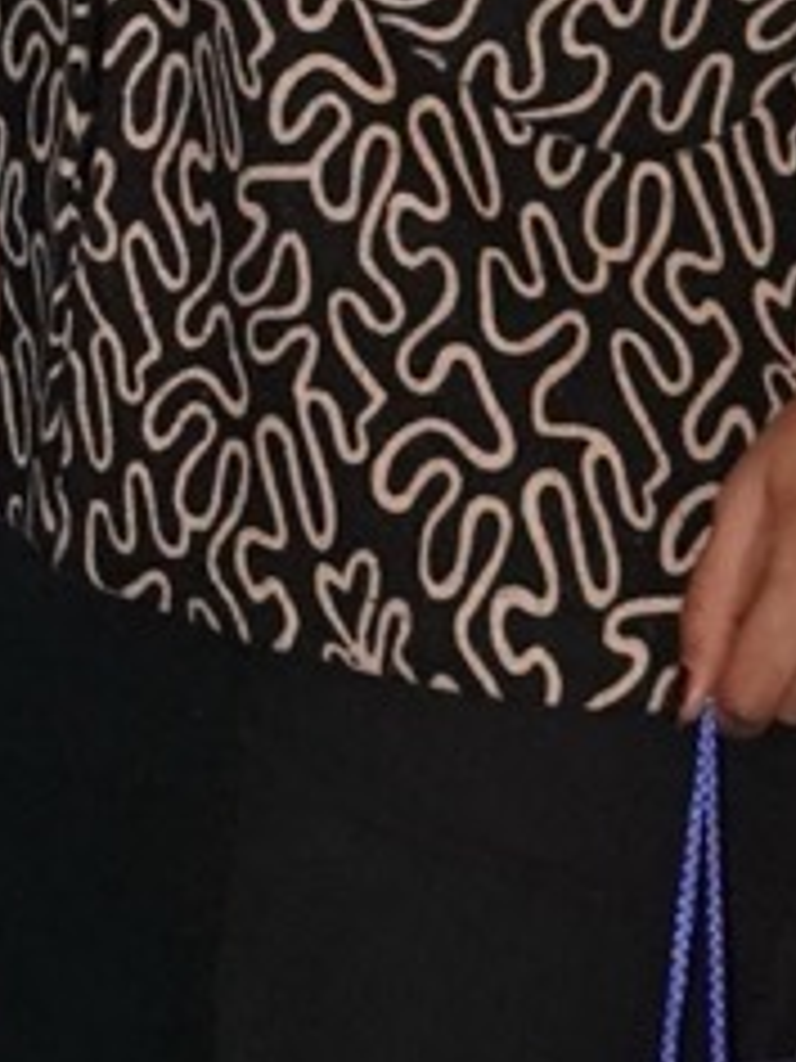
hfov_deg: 7.1
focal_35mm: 188
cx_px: -1561
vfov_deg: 10.4
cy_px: -45
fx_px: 5764
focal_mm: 24
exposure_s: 1/160
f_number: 3.2
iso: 5000
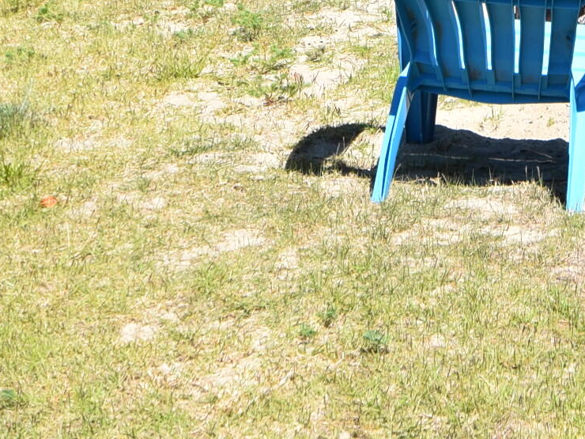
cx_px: 721
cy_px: -308
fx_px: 2366
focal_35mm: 140
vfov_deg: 10.1
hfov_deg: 13.7
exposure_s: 1/320
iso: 200
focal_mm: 24
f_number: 9
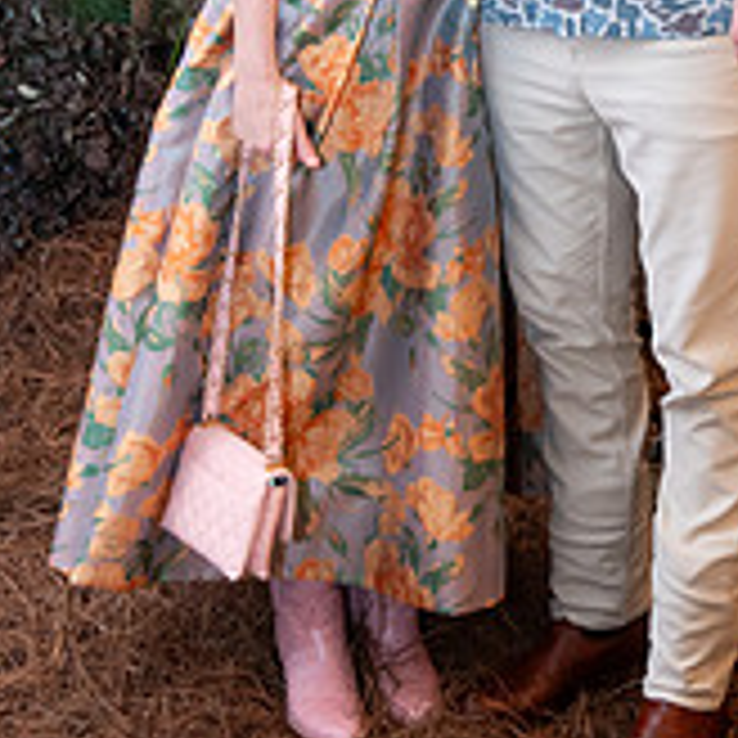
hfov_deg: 17.6
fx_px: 2364
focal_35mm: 98
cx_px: 616
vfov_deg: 17.0
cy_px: -122
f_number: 5
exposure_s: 1/100
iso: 3200
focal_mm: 42
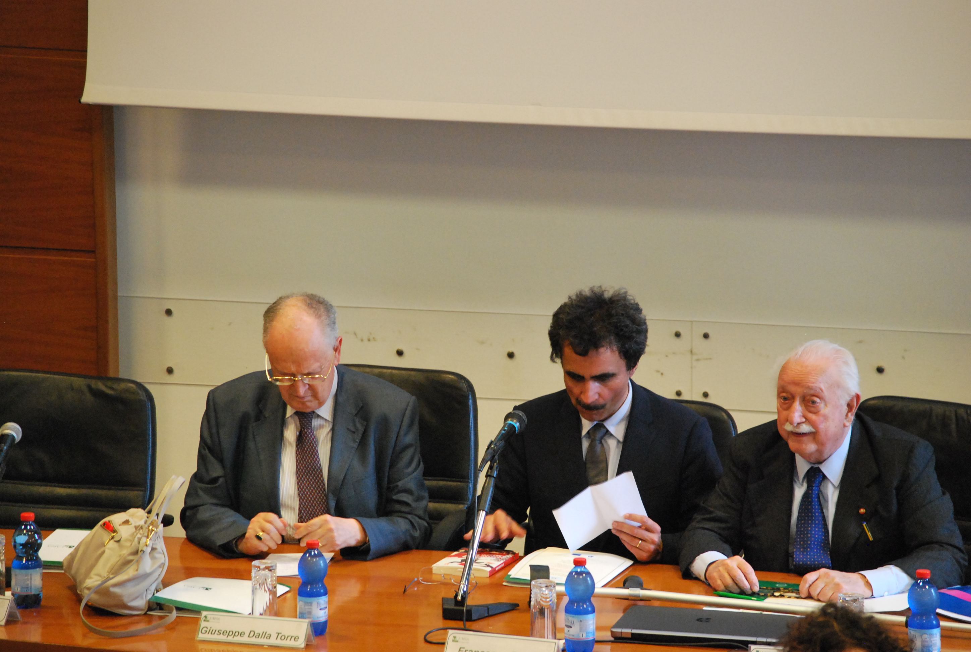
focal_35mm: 232
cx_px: 486
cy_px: 326
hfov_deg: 8.8
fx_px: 6284
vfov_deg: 5.9
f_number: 5
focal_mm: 155
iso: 1600
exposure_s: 1/60
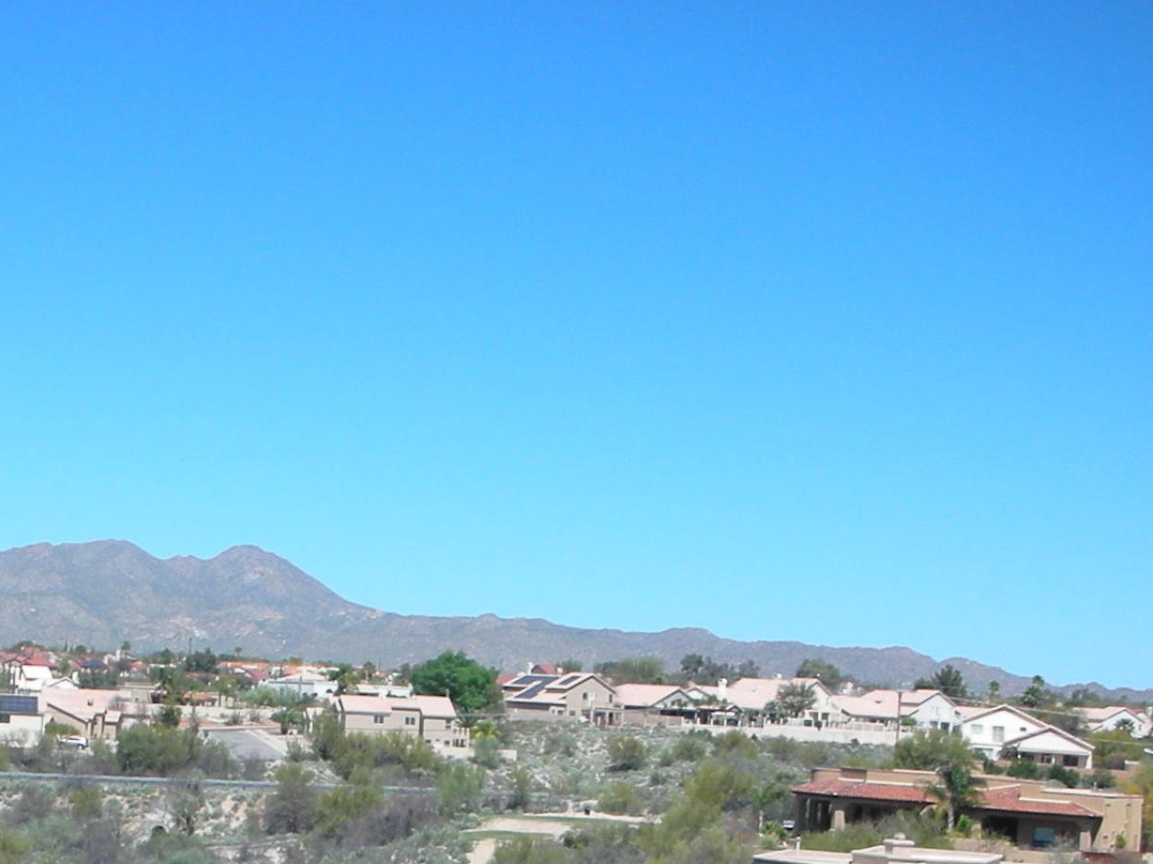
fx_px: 2831
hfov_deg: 22.7
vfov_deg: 16.7
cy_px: 1028
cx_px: 210
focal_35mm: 85
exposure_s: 1/97.6
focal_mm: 5.8
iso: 50
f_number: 8.5
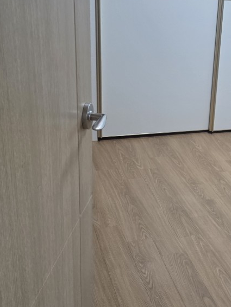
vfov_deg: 36.8
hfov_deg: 25.9
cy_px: 148
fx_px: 462
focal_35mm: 52
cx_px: 255
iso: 125
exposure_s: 1/120
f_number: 1.7
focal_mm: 6.25
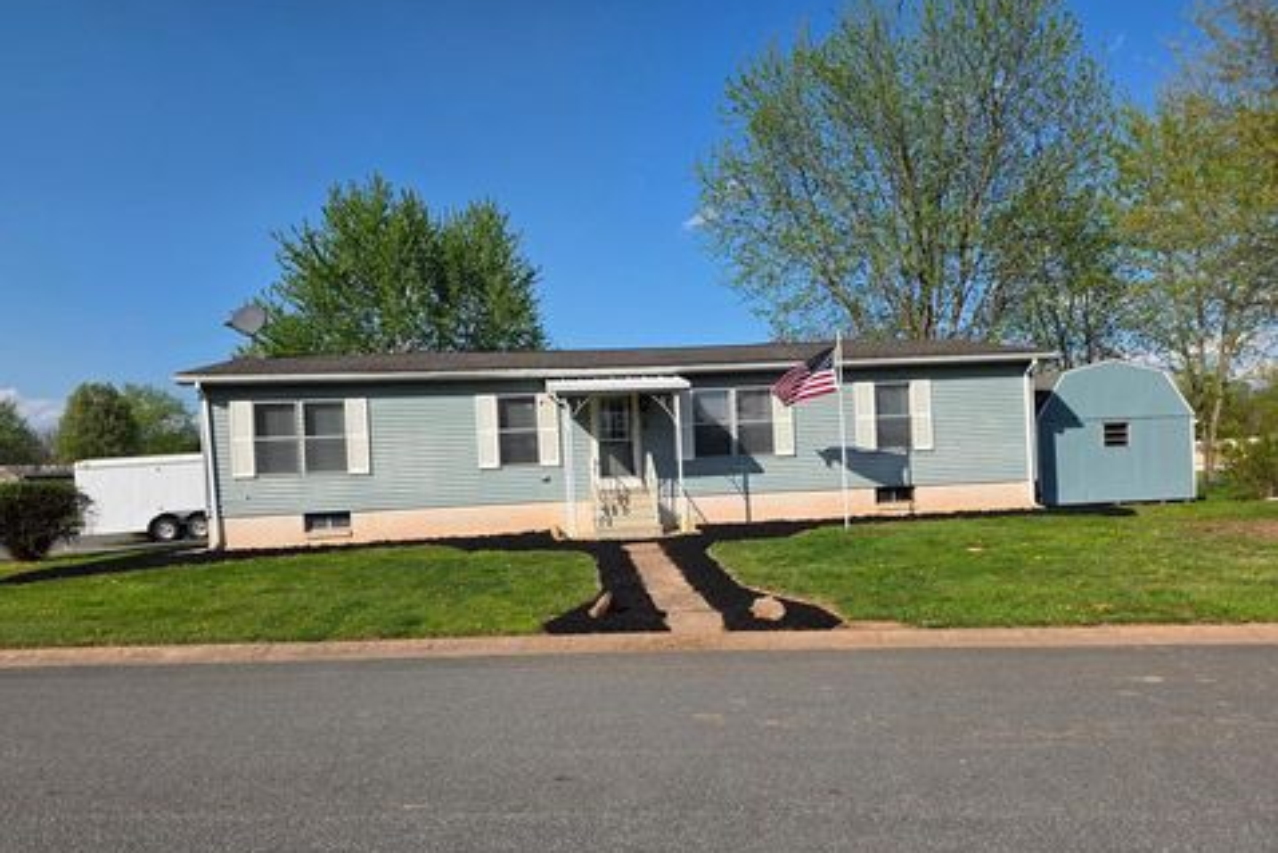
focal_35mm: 25
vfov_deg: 51.1
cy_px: 488
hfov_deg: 71.5
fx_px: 888
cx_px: 623
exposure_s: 1/7061
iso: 80
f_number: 1.7
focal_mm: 6.25
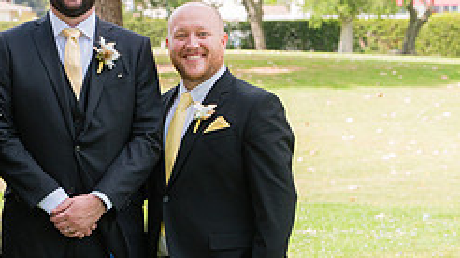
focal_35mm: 173
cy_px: 234
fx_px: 2109
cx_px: 77
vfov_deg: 7.0
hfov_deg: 12.4
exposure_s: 1/1250
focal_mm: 70
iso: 500
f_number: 5.6
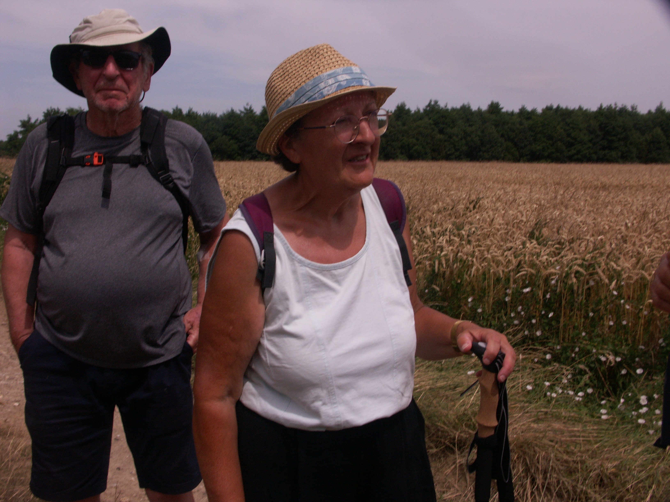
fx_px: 735
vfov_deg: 37.7
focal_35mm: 38
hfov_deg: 49.0
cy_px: 251
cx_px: 335
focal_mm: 9.98
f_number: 8
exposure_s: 1/400
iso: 64
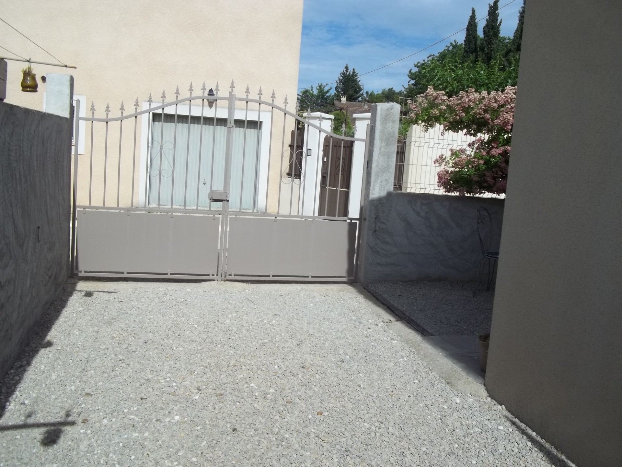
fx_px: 575
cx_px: 311
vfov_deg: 44.2
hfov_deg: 56.8
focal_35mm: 32
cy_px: 234
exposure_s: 1/250
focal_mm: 5.7
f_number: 8.8
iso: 64
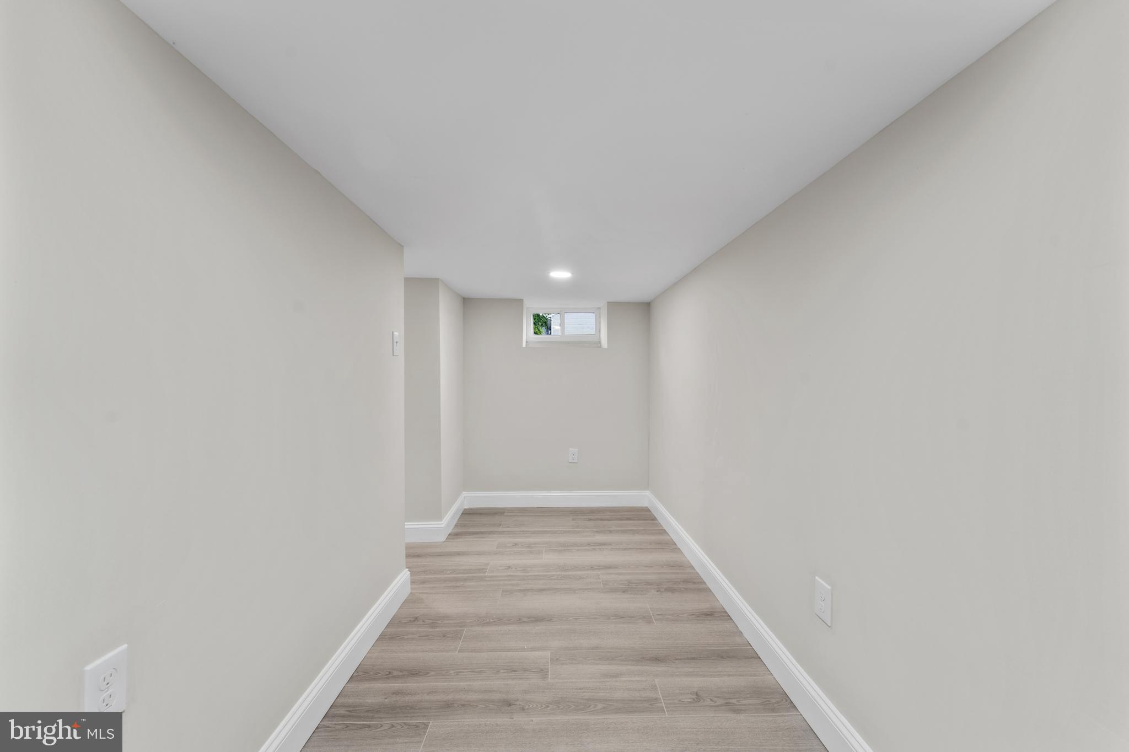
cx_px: 564
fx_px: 439
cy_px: 376
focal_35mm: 14
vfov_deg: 81.2
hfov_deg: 104.3
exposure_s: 1/4
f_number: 8
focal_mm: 14
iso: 100
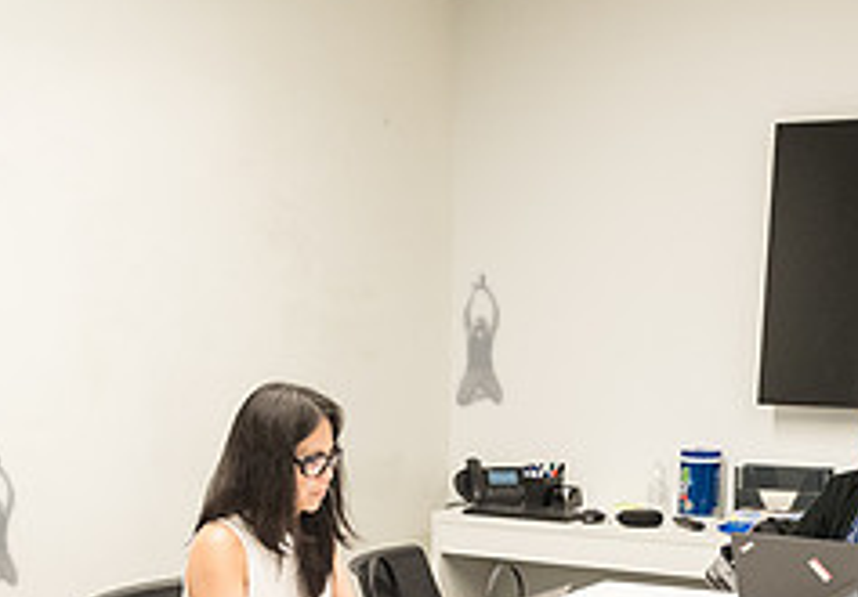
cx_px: 314
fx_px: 1619
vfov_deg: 20.2
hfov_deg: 29.6
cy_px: 619
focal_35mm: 67
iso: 2500
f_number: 4.5
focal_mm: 24
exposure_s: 1/160
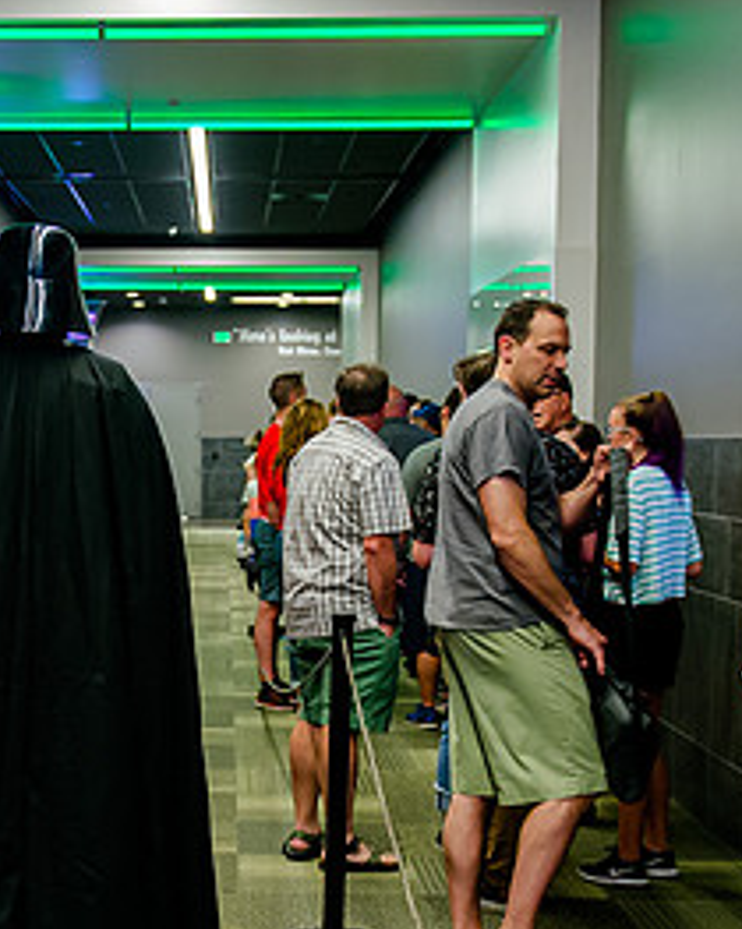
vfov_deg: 26.0
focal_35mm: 73
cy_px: 584
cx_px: 114
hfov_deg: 20.6
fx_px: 2006
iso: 3200
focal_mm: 32
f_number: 2.8
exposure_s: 1/100
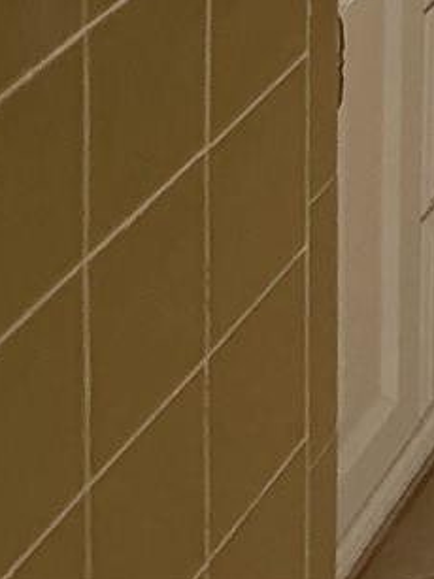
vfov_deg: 10.7
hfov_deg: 9.2
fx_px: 2526
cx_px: 849
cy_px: -920
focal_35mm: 151
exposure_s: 1/60
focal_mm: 3
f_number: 1.8
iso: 40
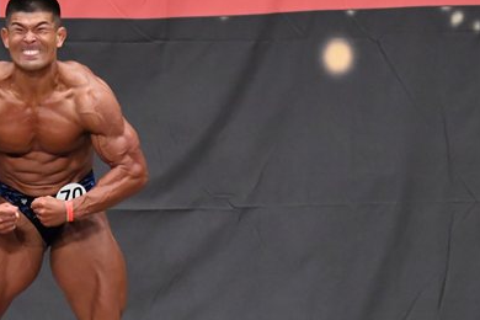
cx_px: 17
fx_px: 5346
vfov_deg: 3.4
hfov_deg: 5.1
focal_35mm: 401
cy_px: 224
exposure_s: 1/400
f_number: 5.6
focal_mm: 135
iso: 6400
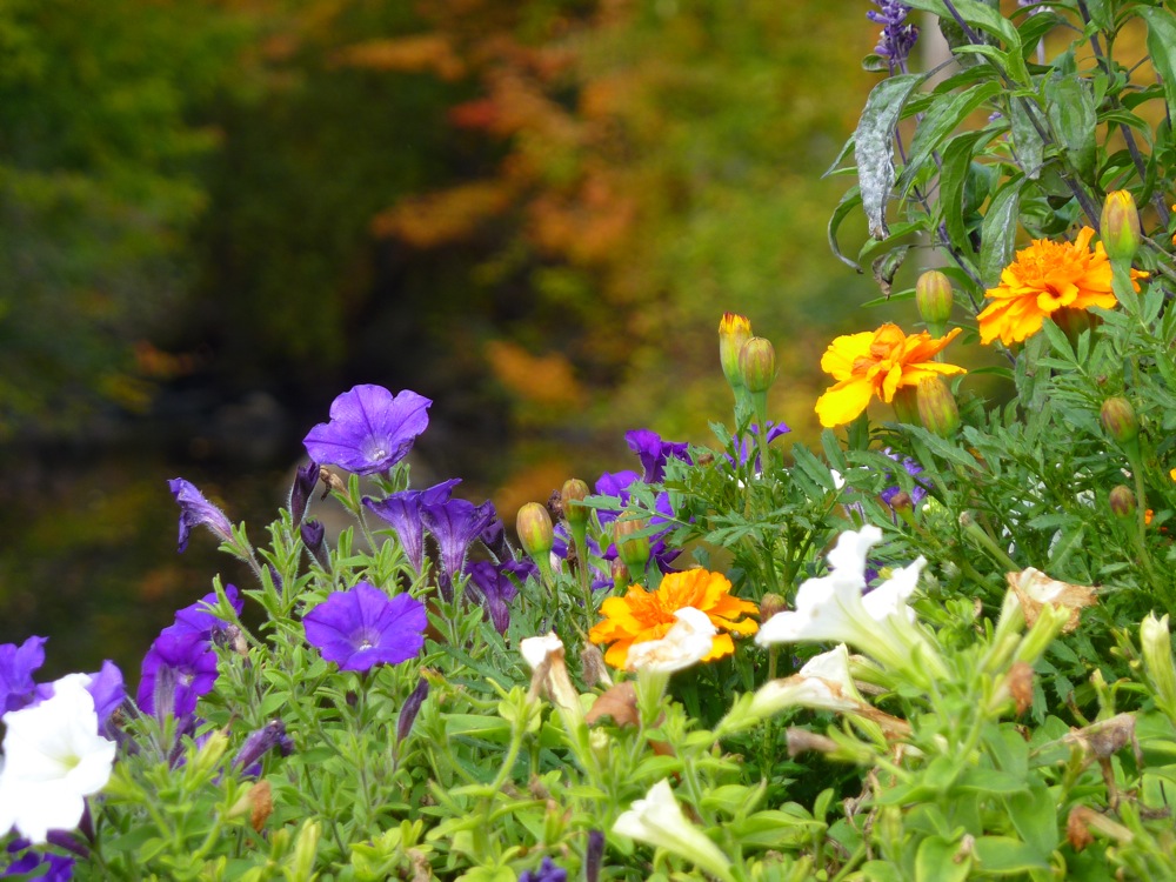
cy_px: 441
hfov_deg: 7.6
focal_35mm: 260
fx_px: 8833
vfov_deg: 5.7
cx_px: 588
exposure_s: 1/160
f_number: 4.7
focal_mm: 42.6
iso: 80
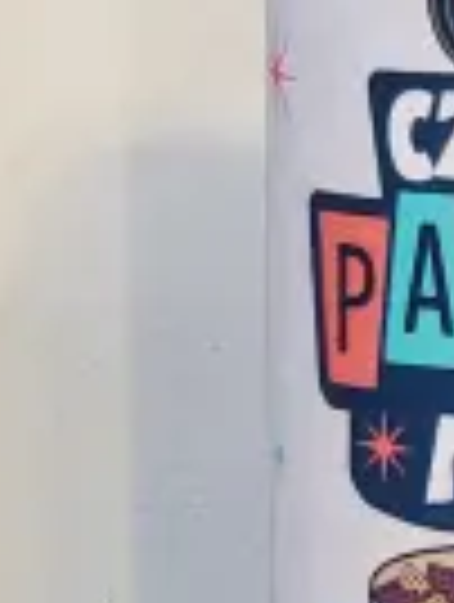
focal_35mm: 155
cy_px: 392
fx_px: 2702
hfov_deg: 9.4
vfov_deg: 12.7
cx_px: 575
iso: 250
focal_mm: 6
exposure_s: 1/15
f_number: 2.4
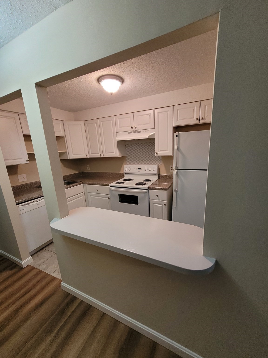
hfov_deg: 89.9
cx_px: 134
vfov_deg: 106.2
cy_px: 179
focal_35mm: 13
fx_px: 134
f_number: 2.2
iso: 400
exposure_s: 1/60
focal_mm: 1.74
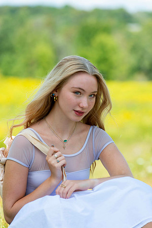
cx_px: 76
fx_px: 1267
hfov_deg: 6.9
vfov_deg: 10.3
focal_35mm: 200
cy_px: 114
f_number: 6.3
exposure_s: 1/320
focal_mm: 200
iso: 160
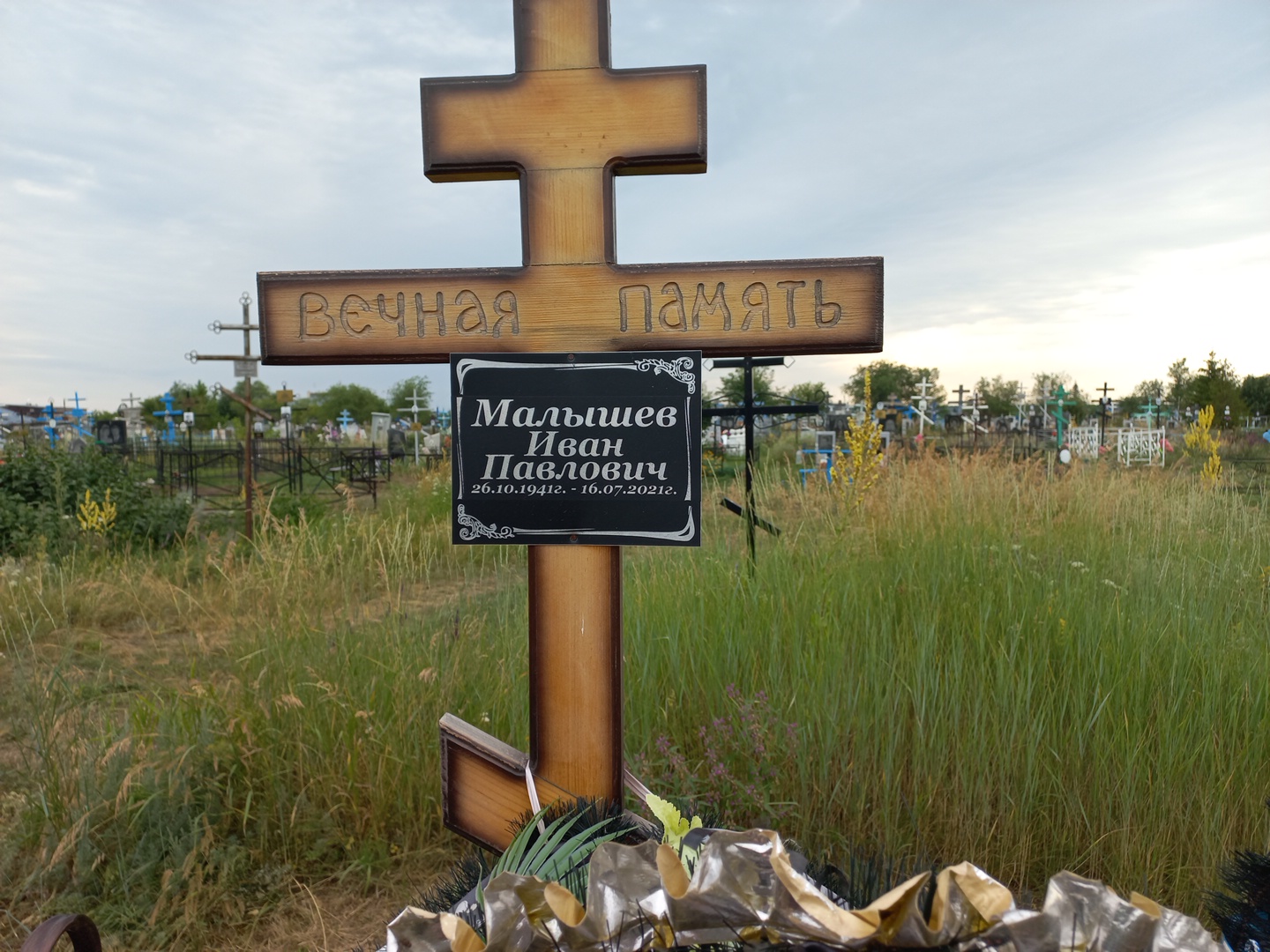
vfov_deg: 54.9
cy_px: 476
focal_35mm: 25
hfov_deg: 69.4
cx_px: 635
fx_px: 917
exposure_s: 1/221
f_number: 1.8
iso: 24
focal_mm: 4.6
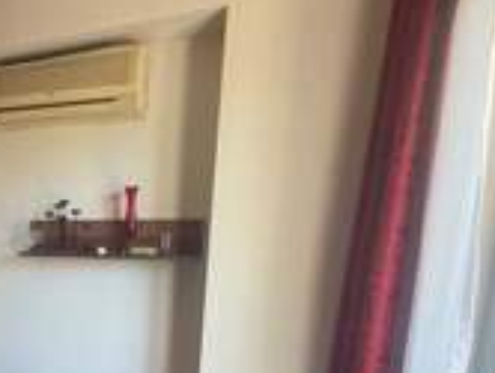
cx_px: 24
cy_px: 315
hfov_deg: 48.8
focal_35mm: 32
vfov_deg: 41.7
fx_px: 458
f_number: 2.2
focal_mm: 2.22
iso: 320
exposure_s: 1/76
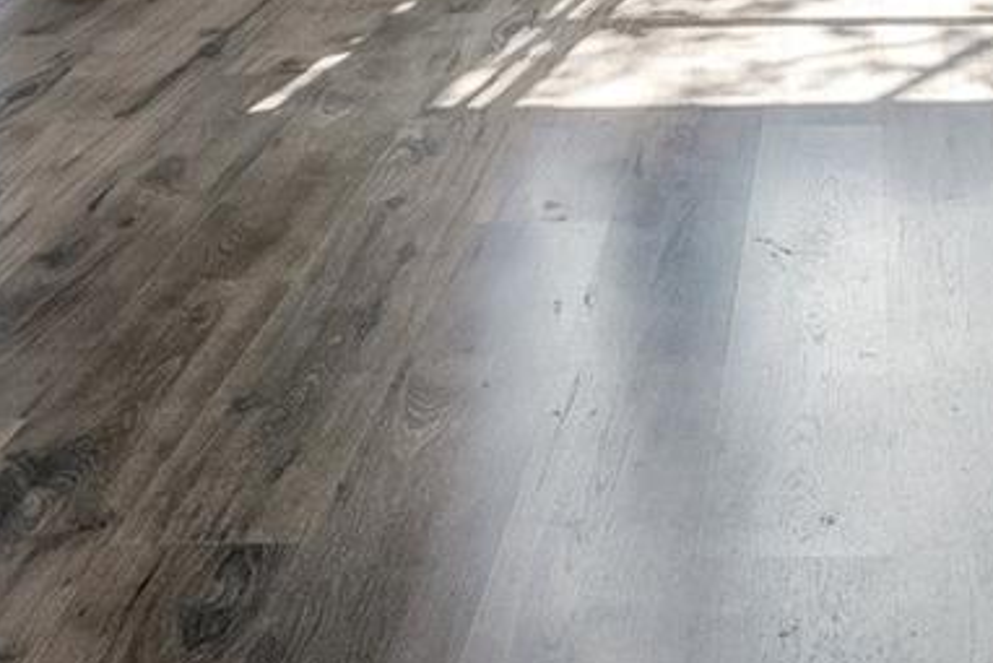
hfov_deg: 29.0
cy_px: -515
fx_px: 1849
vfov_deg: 16.9
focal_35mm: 67
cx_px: 866
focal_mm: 16
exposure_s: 1/200
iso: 800
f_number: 7.1
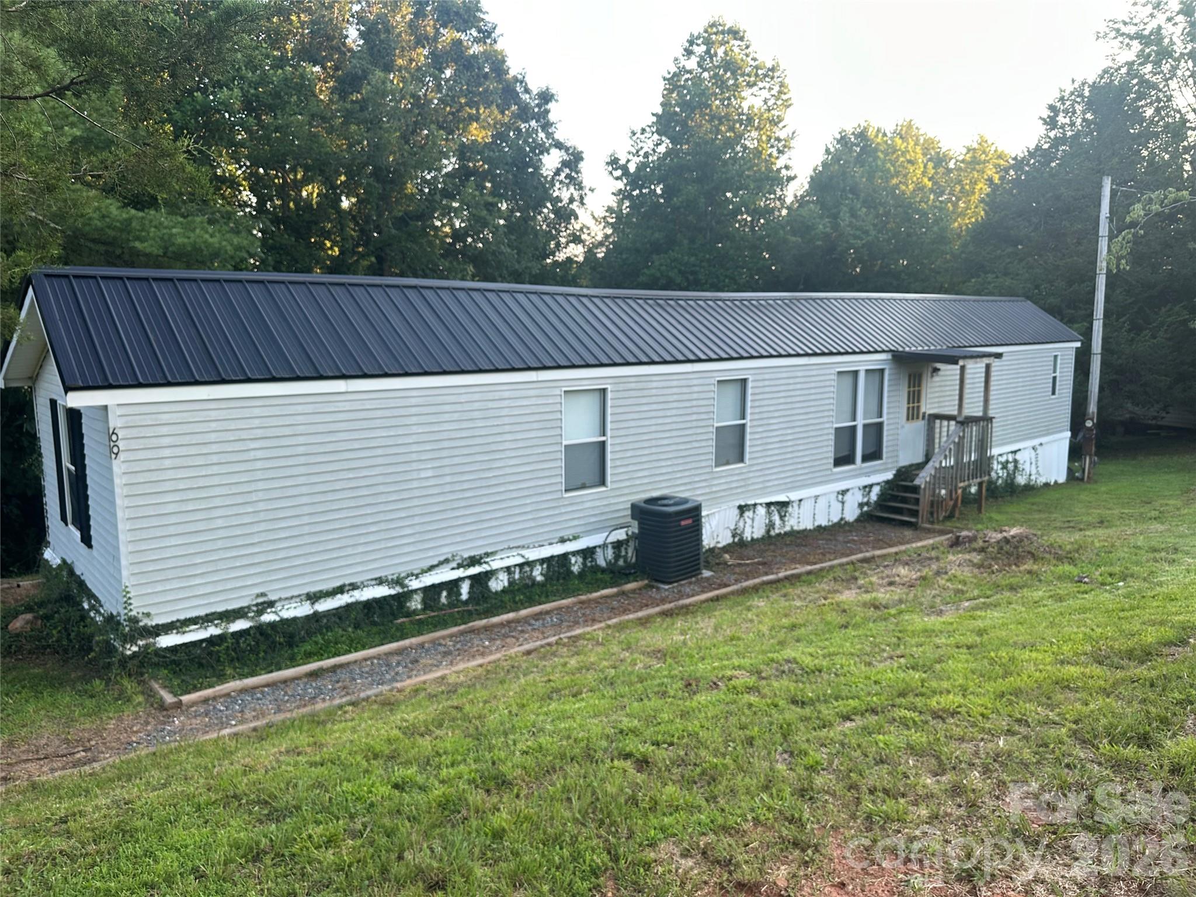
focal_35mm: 24
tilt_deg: -8.3
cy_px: 448
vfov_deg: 56.8
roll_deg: +1.0
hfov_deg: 71.6
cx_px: 598
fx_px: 829
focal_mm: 6.86
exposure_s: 1/121
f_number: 1.78
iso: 100
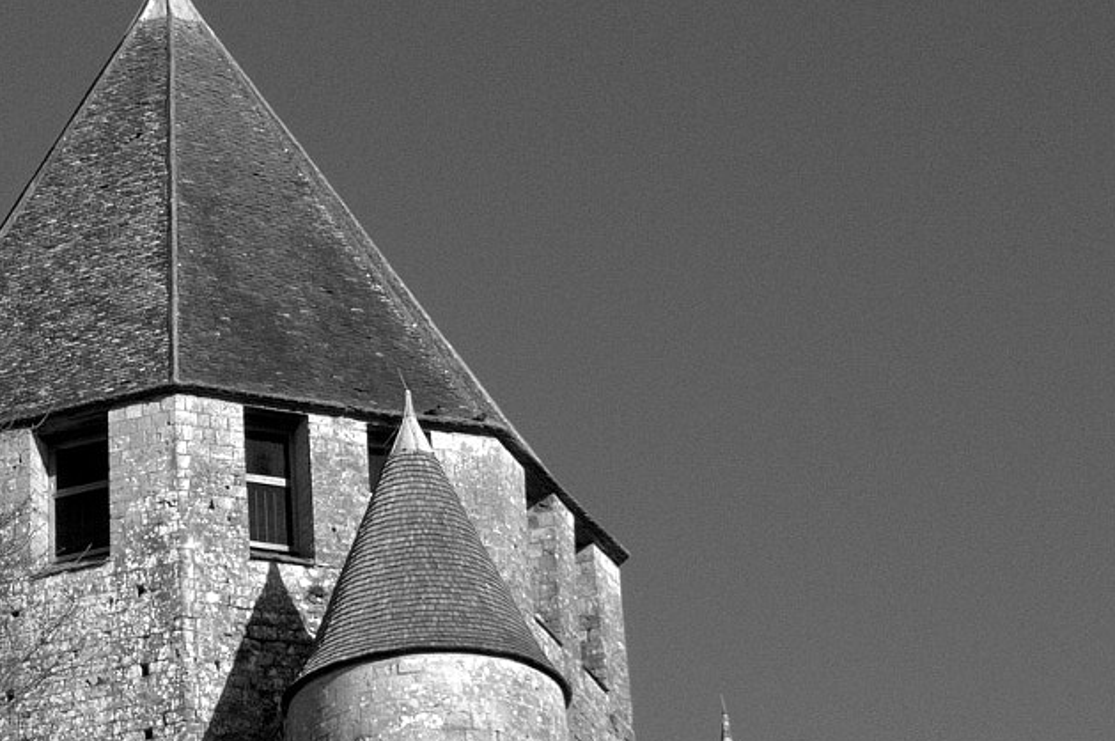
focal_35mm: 168
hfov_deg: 12.1
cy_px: 545
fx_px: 5198
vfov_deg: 8.1
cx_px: -32
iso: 400
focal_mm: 44
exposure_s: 1/500
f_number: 11
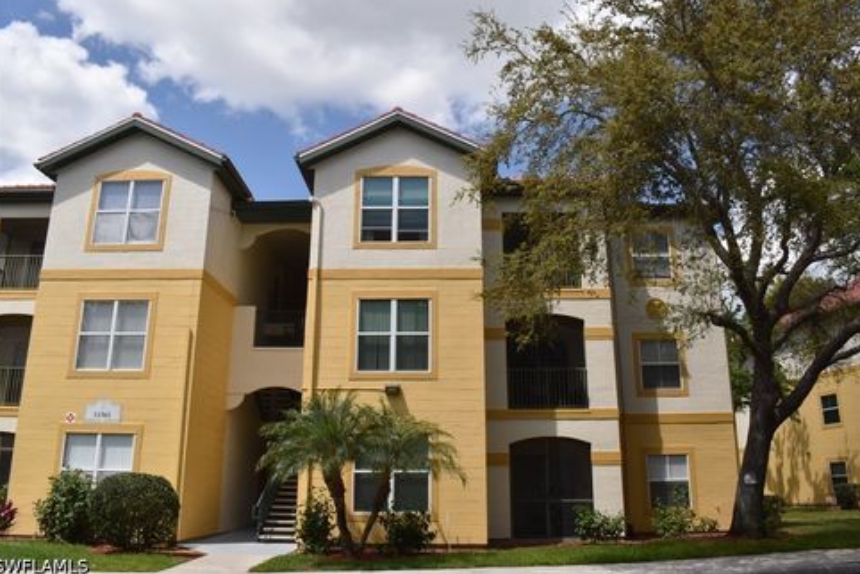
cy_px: 282
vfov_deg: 46.5
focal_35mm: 28
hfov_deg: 65.4
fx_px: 669
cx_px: 435
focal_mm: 18
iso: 400
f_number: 22
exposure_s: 1/200
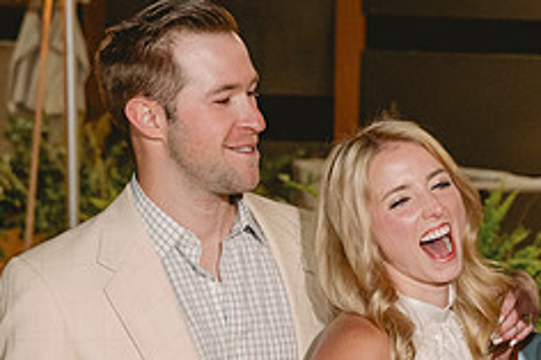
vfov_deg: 7.4
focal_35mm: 184
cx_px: 555
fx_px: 2763
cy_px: 420
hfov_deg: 11.1
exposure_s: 1/50
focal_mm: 60
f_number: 4
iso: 1600
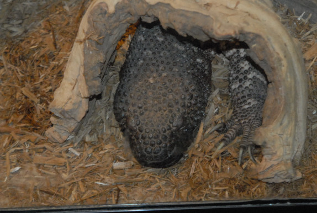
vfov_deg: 8.8
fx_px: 1383
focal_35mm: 157
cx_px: 159
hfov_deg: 13.1
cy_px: 65
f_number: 5.6
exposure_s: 1/30
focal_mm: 75
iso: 1600
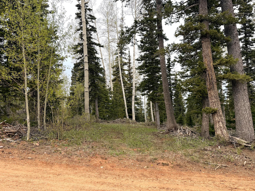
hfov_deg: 60.0
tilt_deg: +2.9
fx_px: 221
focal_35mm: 30
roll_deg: +2.2
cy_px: 95
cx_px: 128
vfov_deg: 46.8
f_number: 1.78
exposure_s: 1/2232
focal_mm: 6.76
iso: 100
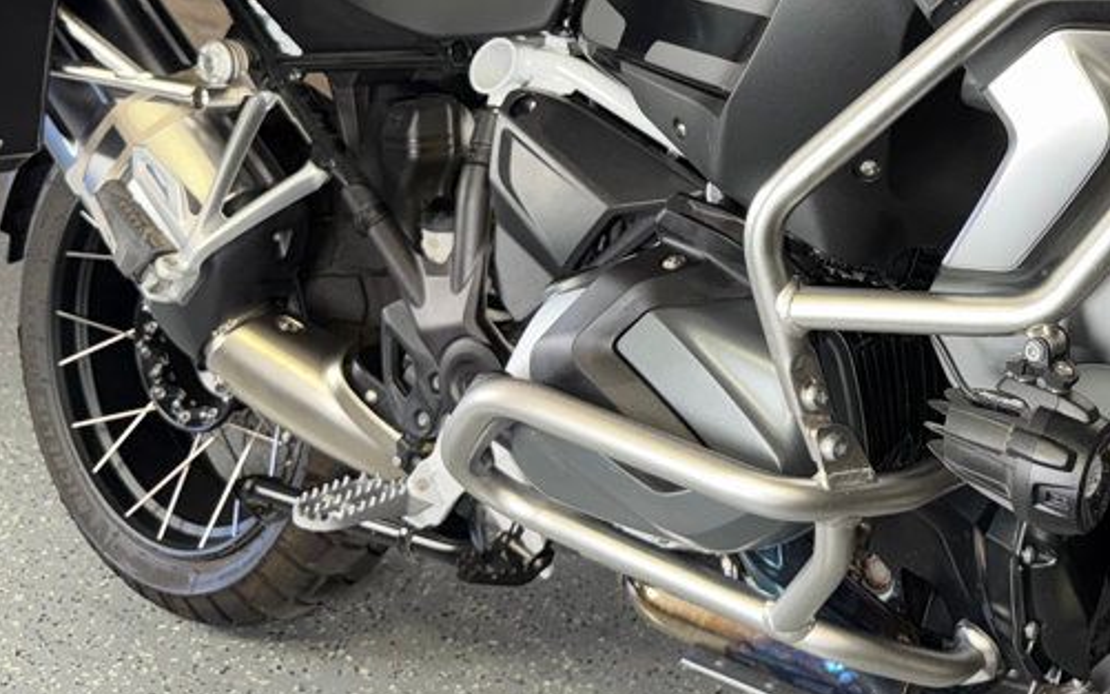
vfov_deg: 23.6
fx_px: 1573
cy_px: -38
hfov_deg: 37.4
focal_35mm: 52
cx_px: 900
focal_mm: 6.76
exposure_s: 1/20
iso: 64
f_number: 1.78
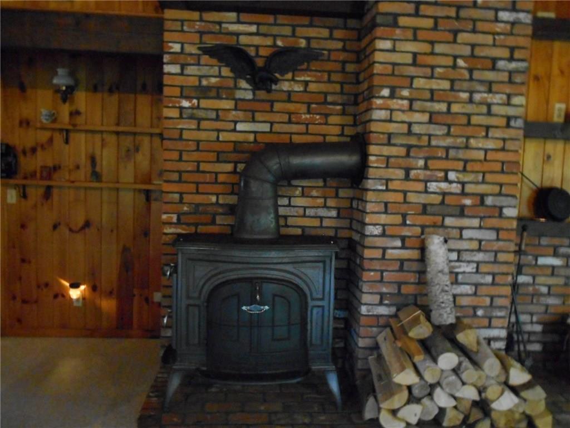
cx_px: 285
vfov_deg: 48.2
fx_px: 478
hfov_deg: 61.7
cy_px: 214
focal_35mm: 29
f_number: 4
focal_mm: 5.2
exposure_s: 1/4
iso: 800
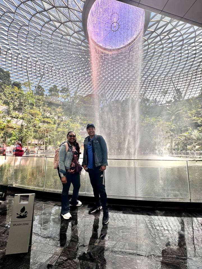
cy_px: 134
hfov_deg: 85.7
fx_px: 109
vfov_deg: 102.1
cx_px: 101
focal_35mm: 14
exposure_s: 1/257
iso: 40
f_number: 2.2
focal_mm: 2.22
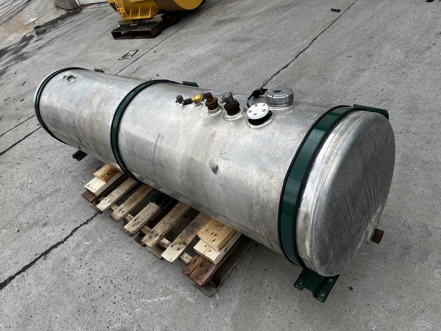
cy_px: 166
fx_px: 331
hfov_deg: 67.3
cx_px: 220
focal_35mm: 26
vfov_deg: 53.1
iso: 50
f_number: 1.5
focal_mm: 5.7
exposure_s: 1/1901
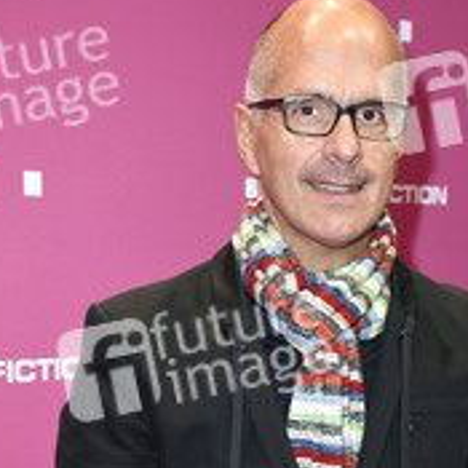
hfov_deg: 13.3
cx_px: 274
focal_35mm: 131
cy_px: 492
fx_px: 2003
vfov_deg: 13.1
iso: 500
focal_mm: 45
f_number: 6.3
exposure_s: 1/160
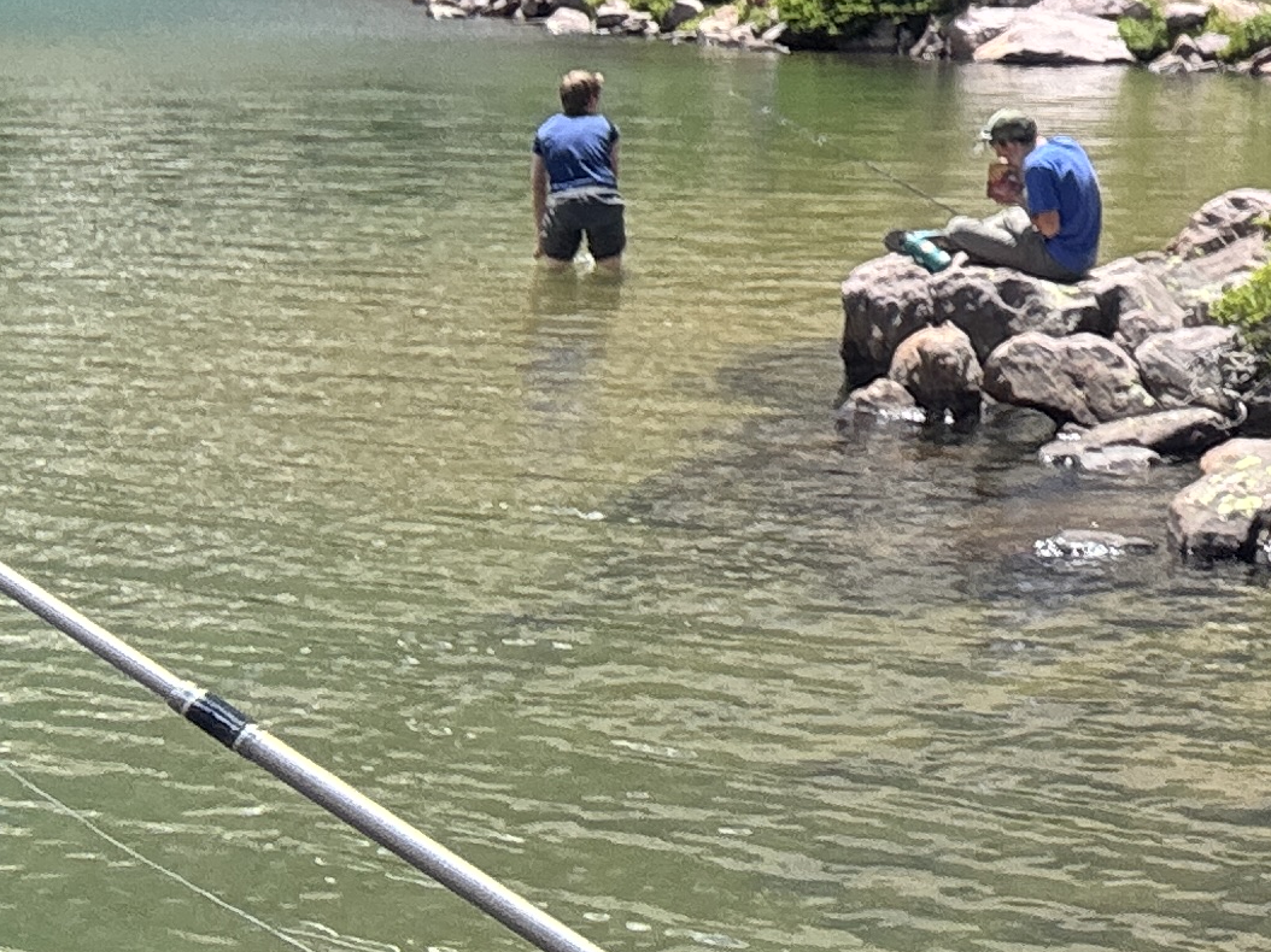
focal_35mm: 88
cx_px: 2092
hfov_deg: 18.7
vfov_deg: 15.7
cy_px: -380
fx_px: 3230
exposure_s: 1/378
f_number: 1.9
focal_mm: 2.69
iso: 25
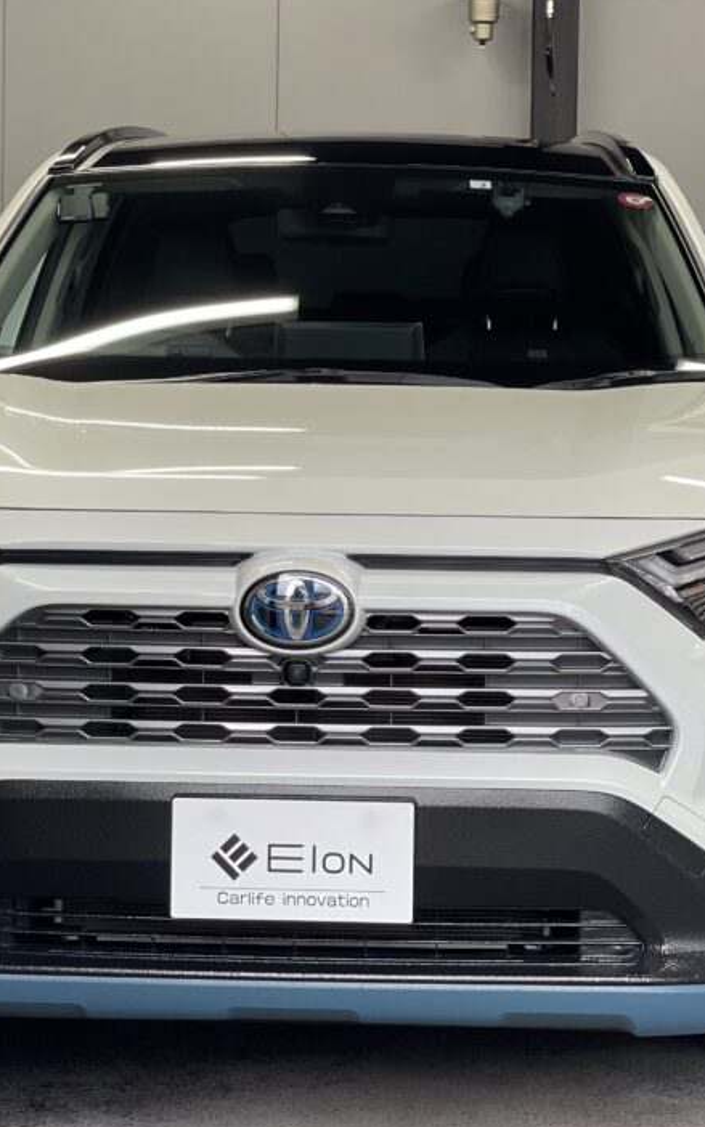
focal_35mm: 99
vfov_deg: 20.9
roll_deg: -1.0
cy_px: 405
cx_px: 318
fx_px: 3042
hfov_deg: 13.2
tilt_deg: -1.3
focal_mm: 7.5
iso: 80
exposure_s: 1/120
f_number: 2.2
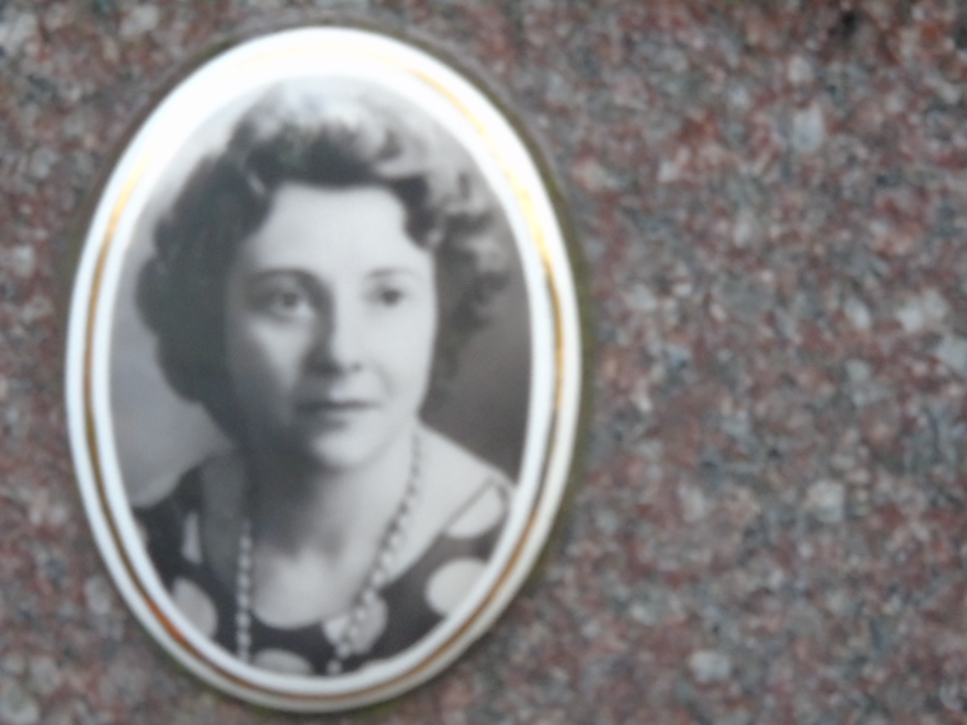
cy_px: 362
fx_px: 17599
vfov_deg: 2.4
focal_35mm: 630
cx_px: 484
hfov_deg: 3.1
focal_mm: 112
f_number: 5.8
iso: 640
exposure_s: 1/100
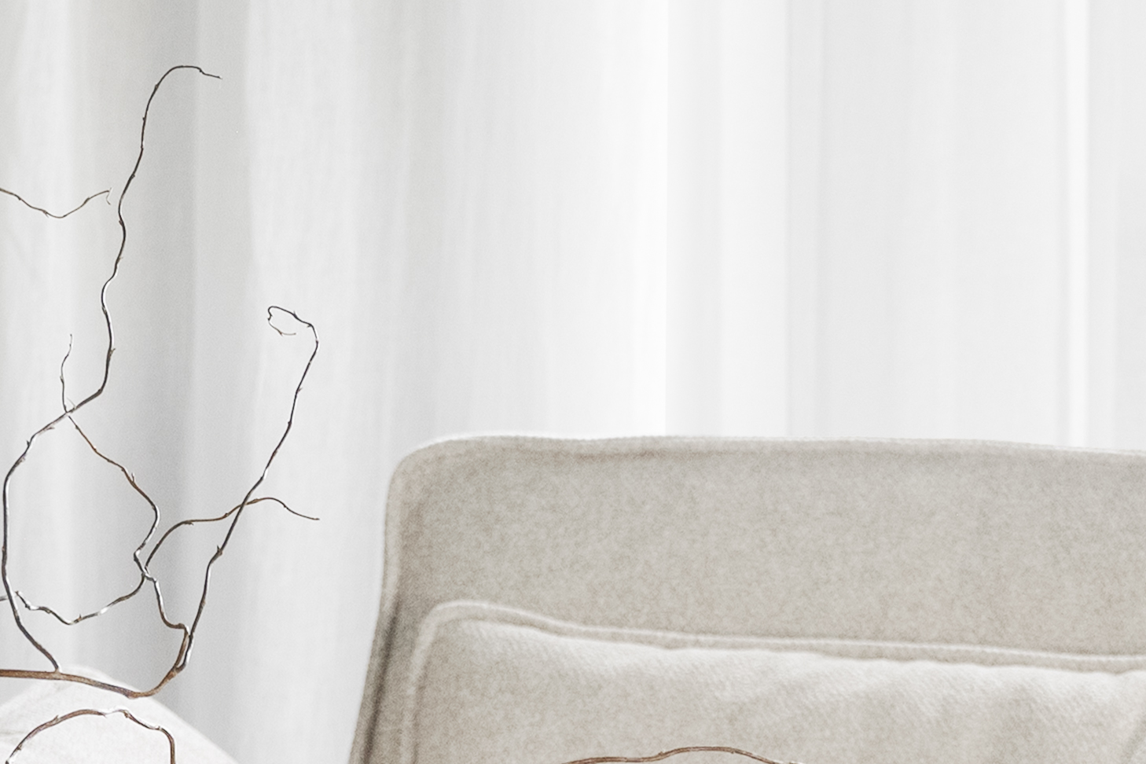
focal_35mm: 296
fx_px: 9422
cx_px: 686
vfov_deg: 4.6
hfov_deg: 7.0
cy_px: 1130
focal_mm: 53
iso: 500
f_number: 4
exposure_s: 1/40
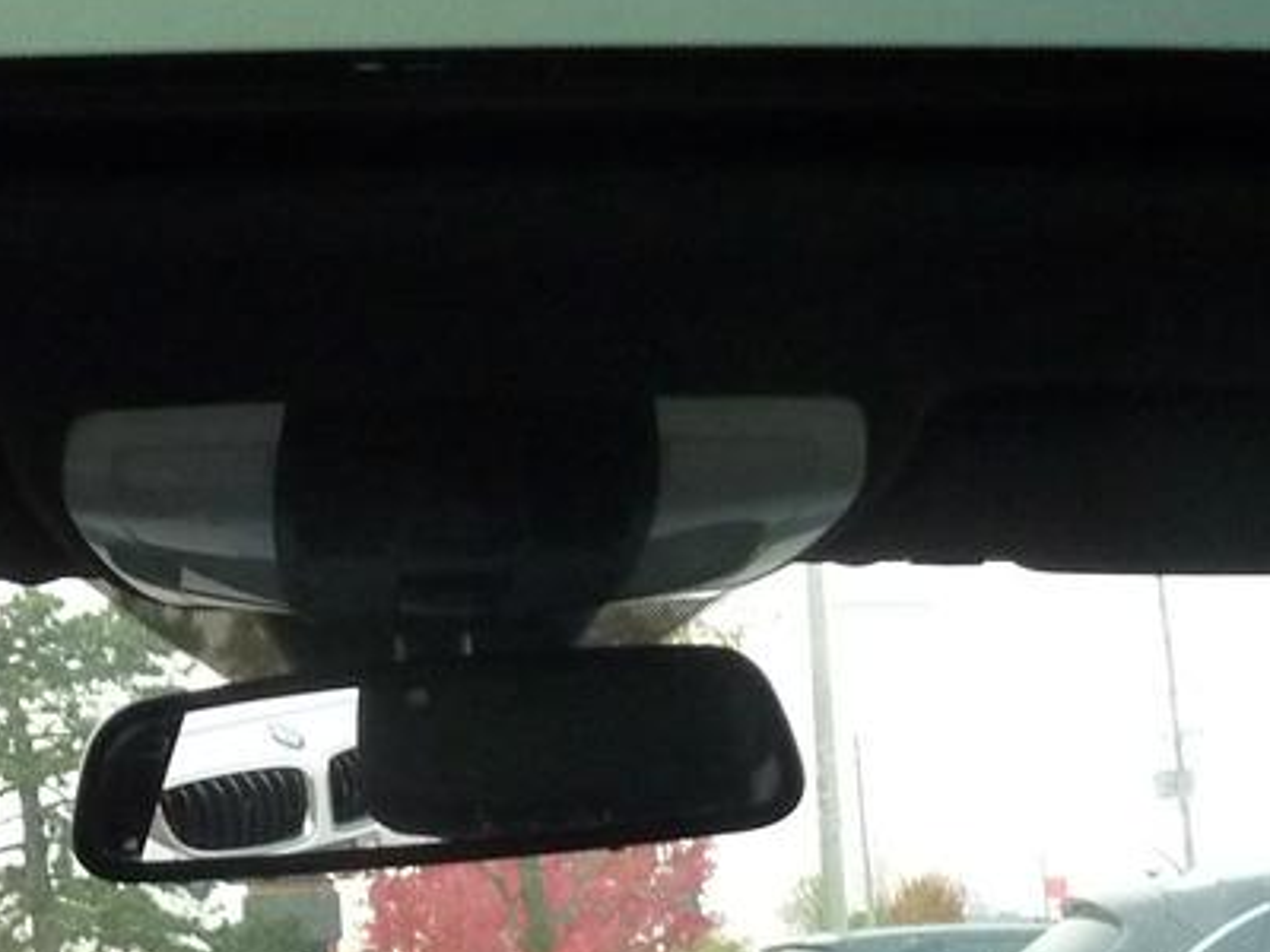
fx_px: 2935
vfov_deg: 18.4
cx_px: 467
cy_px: 517
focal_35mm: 80
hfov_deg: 24.3
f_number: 3.3
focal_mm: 4.1
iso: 320
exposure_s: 1/30
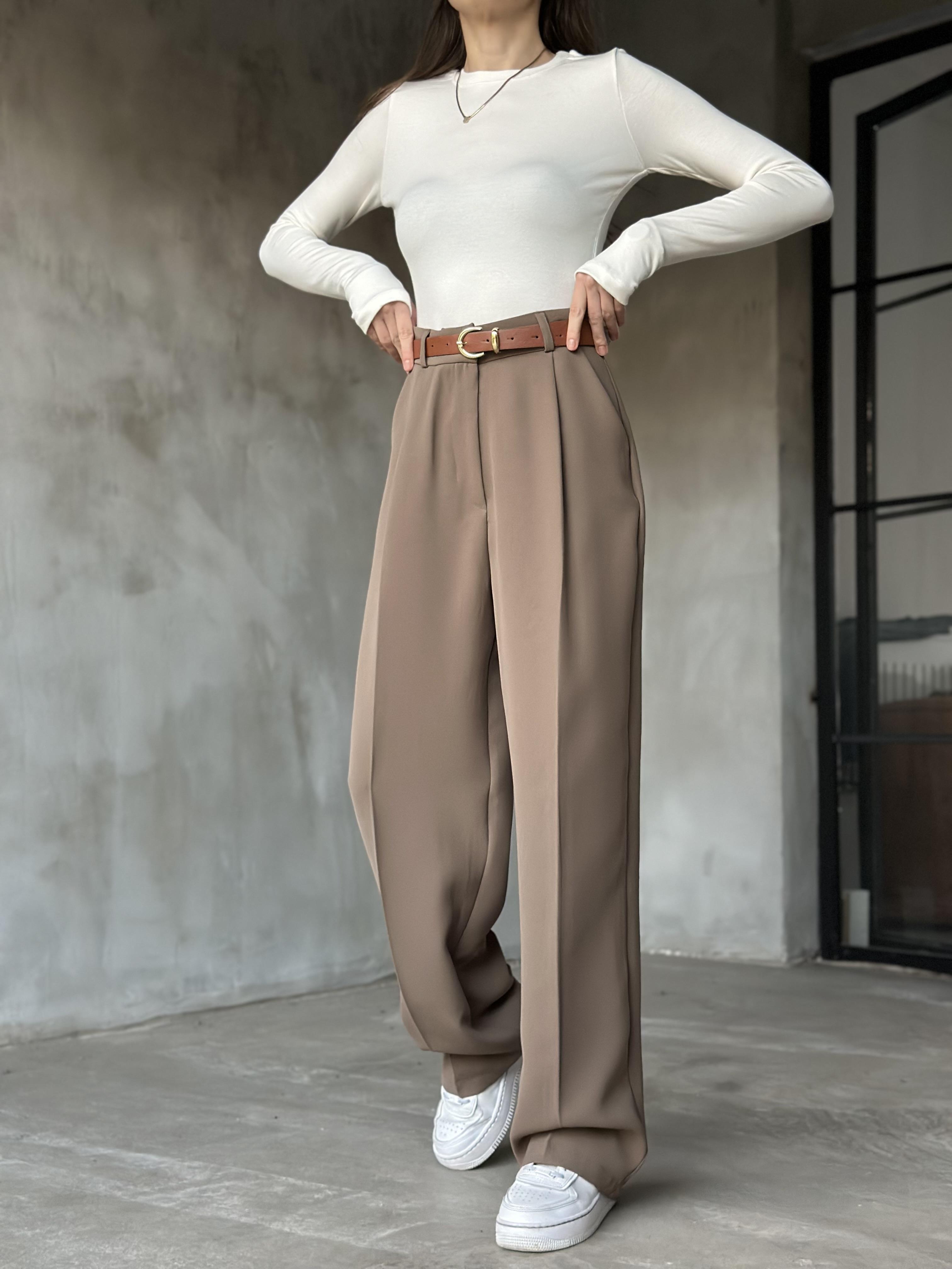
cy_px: 634
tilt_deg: +3.3
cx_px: 476
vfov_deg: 39.7
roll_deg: -0.3
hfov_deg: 30.3
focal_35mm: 48
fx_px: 1760
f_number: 1.78
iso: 400
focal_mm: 6.86
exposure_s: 1/60
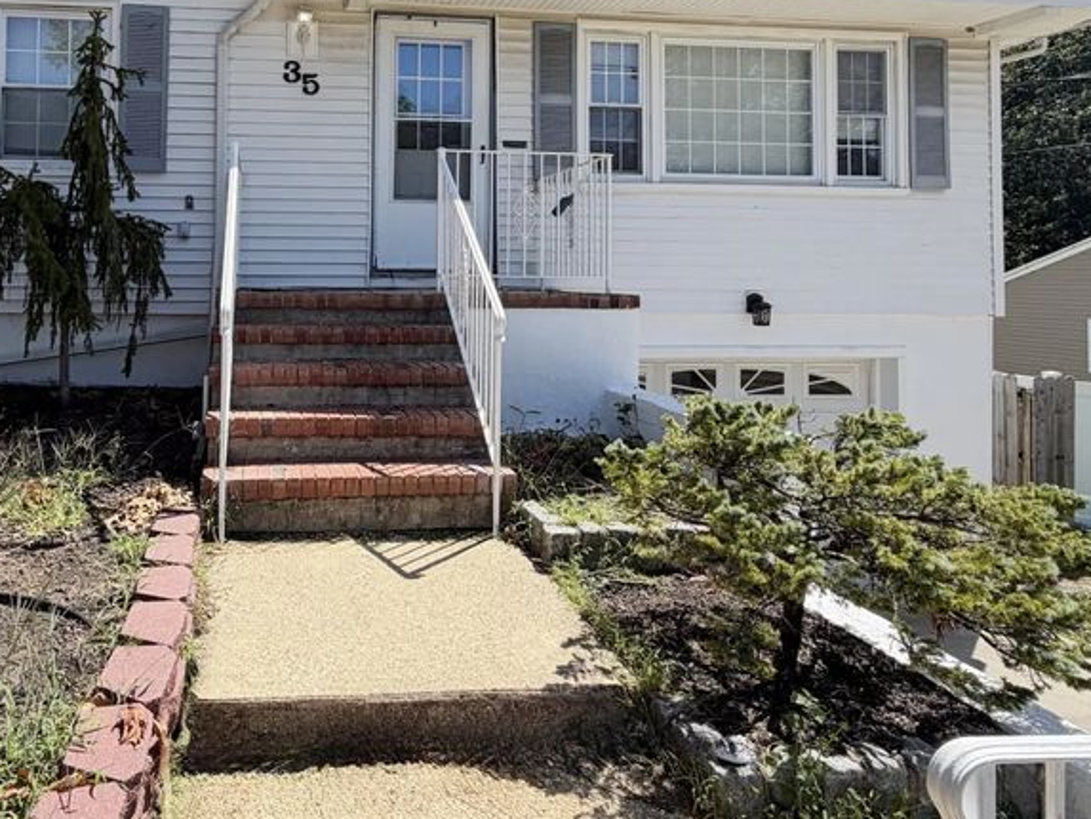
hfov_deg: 67.0
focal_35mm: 25
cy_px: 251
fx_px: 788
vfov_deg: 53.4
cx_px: 343
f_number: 2.2
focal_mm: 2.22
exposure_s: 1/770
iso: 32
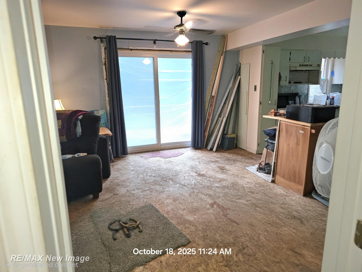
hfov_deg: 73.9
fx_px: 241
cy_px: 136
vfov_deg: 58.9
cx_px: 181
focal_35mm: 23
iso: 100
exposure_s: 1/30
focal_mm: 6.3
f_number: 1.7
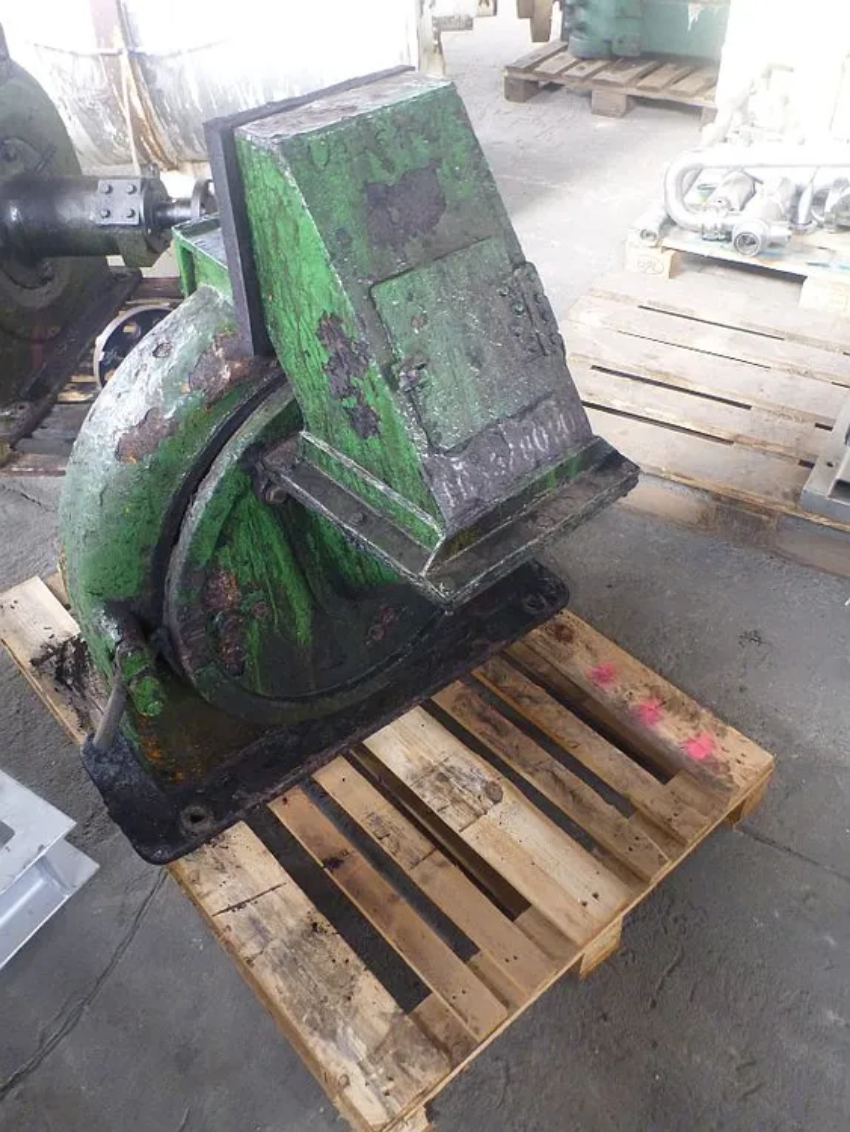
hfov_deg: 49.8
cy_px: 566
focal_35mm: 28
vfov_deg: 63.4
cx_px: 425
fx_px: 916
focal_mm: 4.9
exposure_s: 1/8
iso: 400
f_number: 3.3
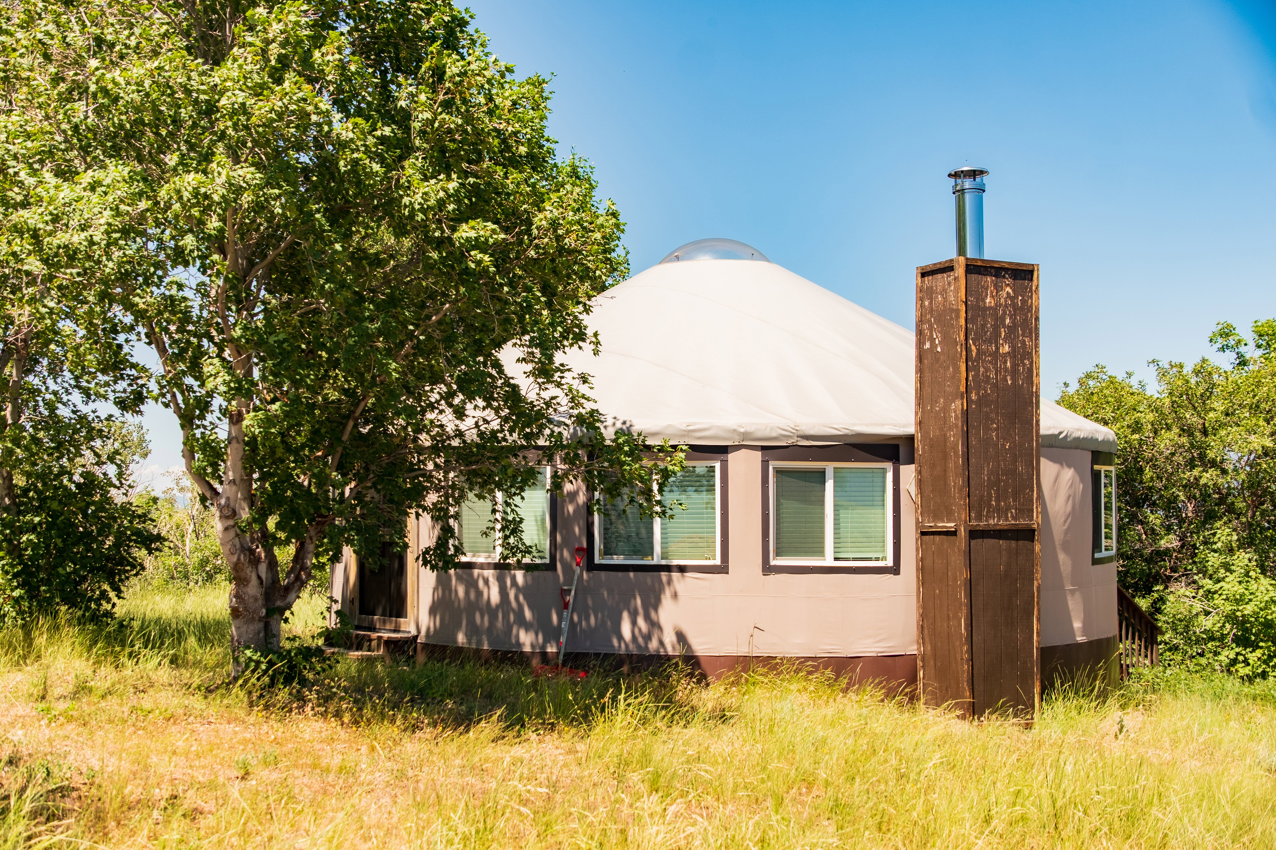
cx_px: 638
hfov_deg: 43.6
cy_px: 425
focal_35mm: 45
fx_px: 1595
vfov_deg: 29.9
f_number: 5.6
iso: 200
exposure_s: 1/400
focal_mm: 29.8
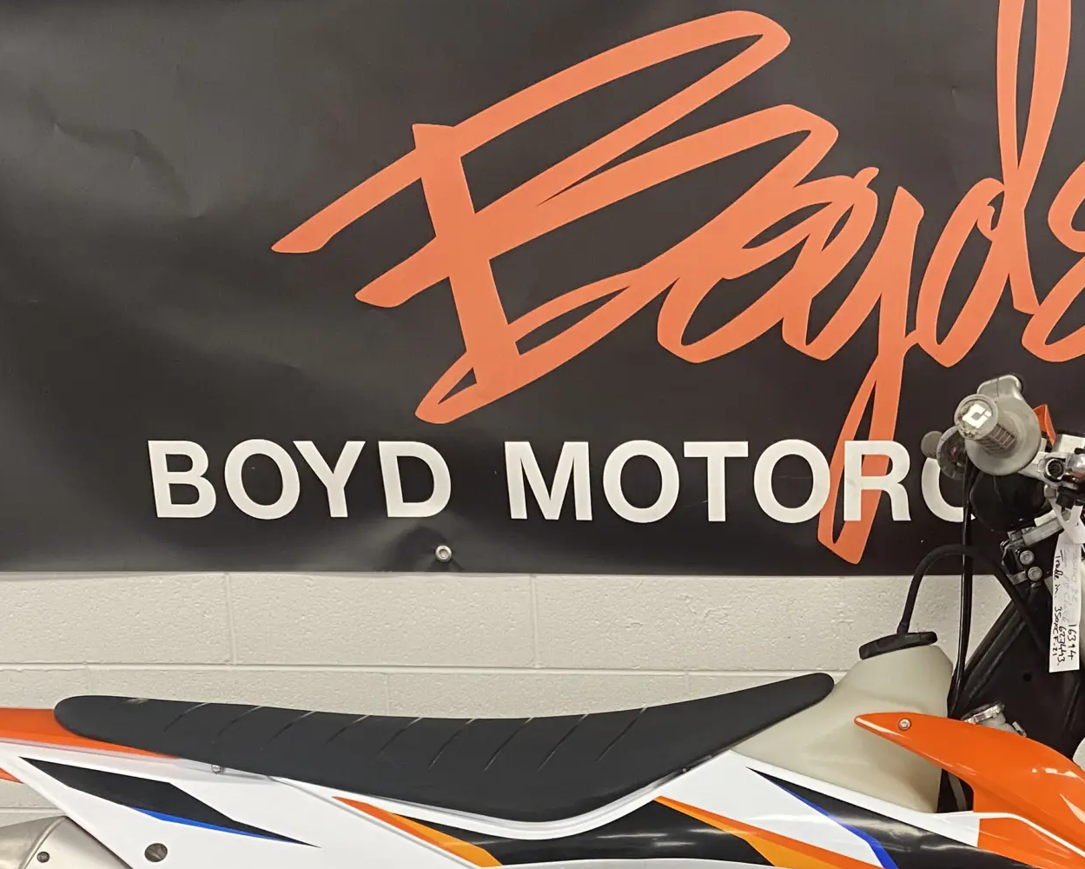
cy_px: 810
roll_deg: +0.5
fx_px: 1670
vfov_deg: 27.9
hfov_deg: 35.5
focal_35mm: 52
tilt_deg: -15.0
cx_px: 753
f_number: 1.8
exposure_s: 1/50
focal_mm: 4.25
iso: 80
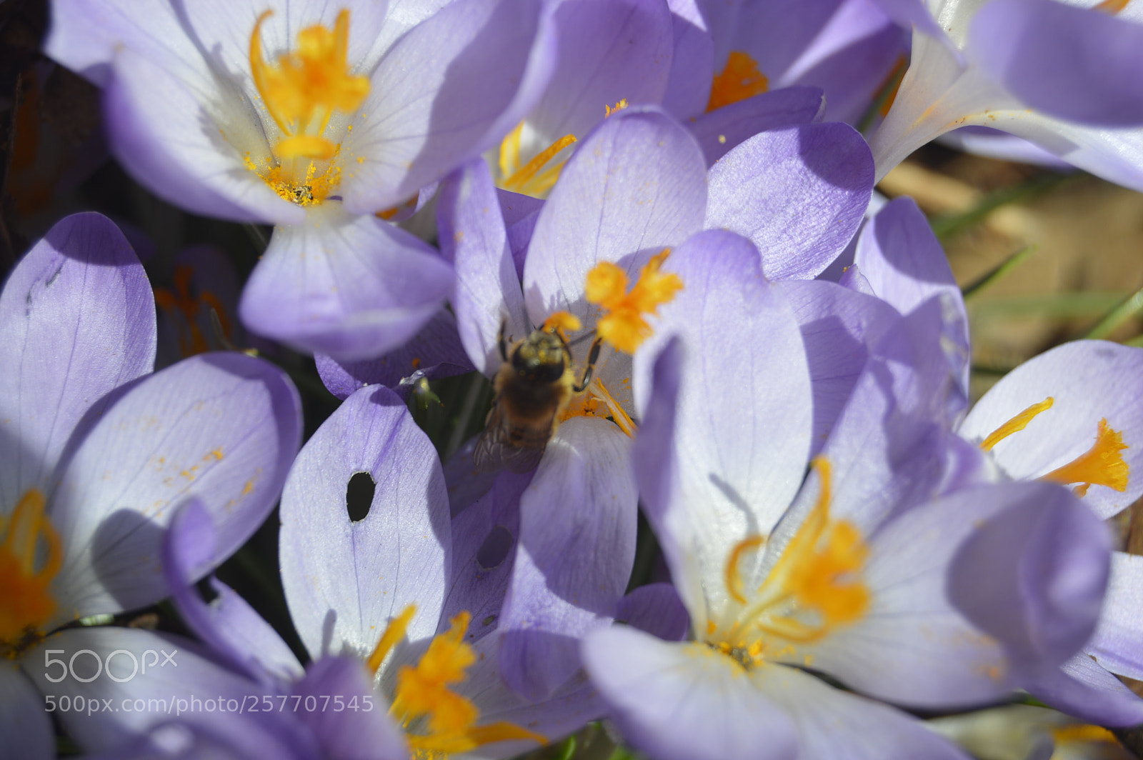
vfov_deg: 16.5
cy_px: 380
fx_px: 2617
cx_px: 572
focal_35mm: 82
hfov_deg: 24.6
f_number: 8
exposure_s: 1/250
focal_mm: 55
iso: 100
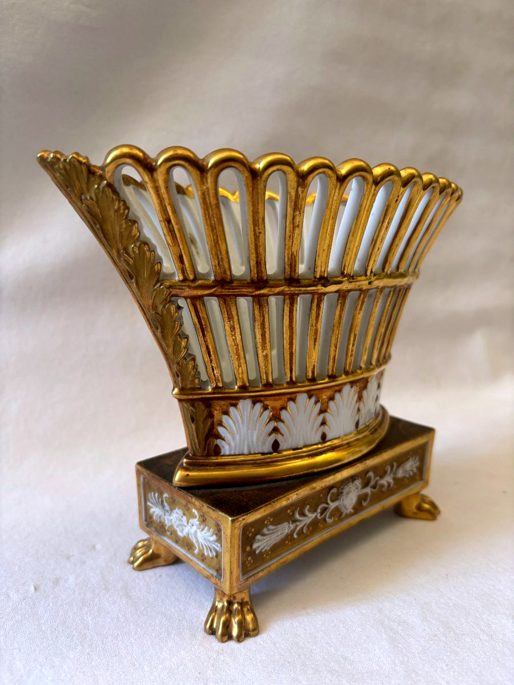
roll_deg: -0.7
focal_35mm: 26
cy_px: 342
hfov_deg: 53.1
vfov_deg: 67.3
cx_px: 257
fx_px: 515
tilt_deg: -11.7
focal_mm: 5.96
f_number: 1.6
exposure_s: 1/120
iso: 125
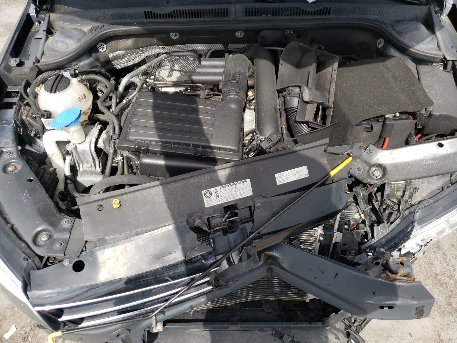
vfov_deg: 53.1
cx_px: 228
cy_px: 172
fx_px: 343
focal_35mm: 26
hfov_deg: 67.3
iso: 50
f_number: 1.5
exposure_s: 1/1429
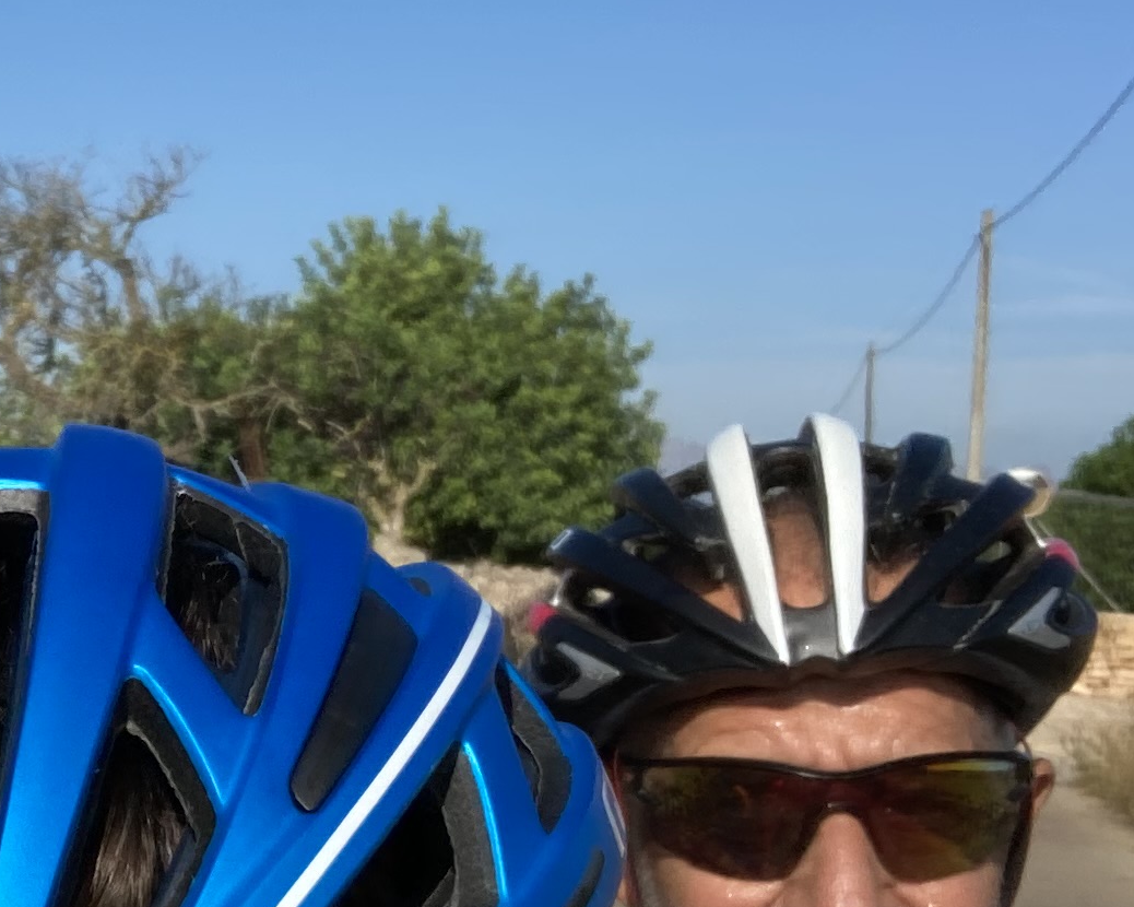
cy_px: 731
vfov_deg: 16.4
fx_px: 3121
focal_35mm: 93
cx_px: -130
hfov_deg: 19.7
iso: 20
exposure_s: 1/1115
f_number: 2.2
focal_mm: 2.87
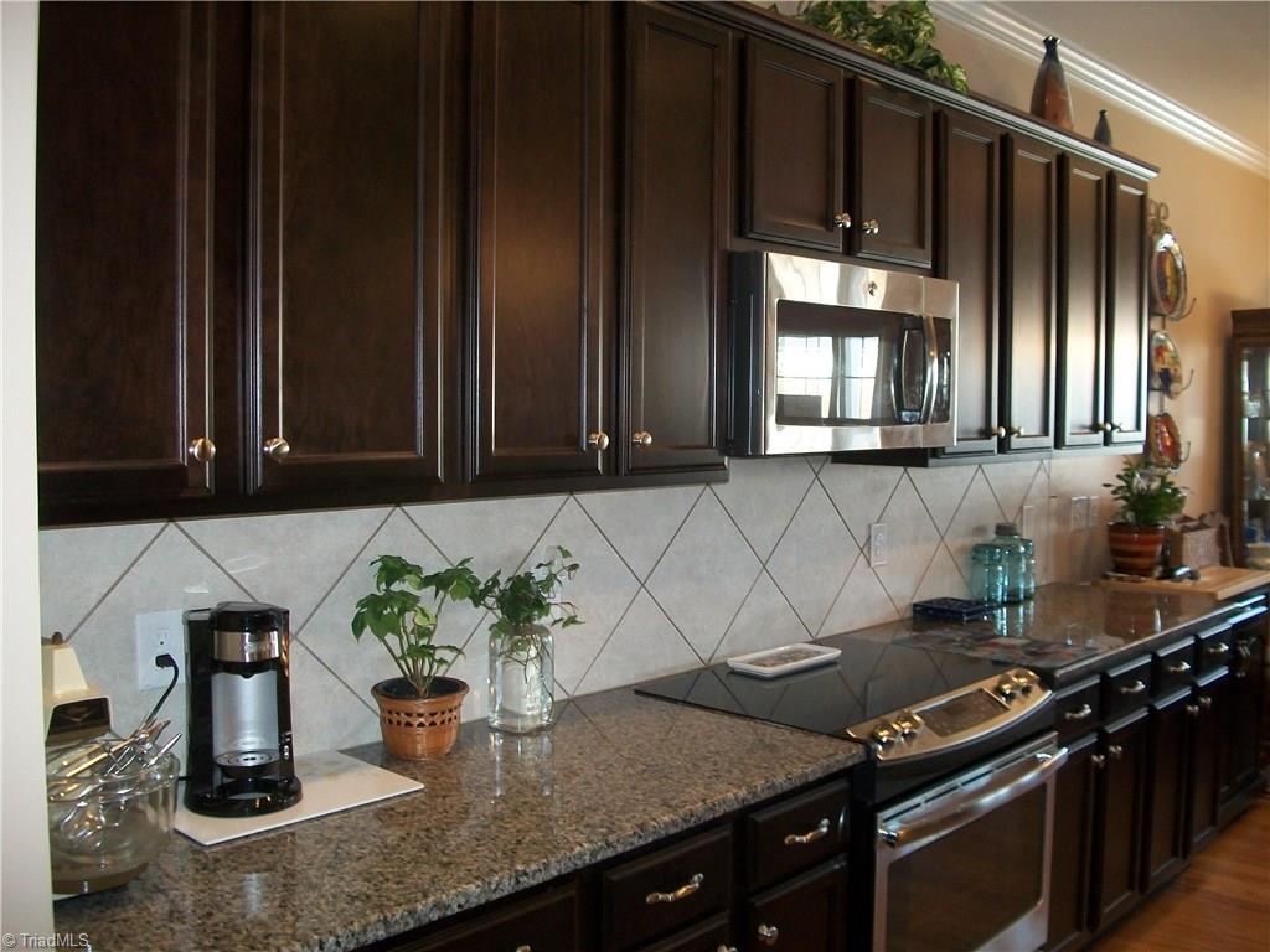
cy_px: 476
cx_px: 635
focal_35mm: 32
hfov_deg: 56.8
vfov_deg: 44.2
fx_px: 1174
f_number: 2.9
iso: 160
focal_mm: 5.7
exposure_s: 1/30
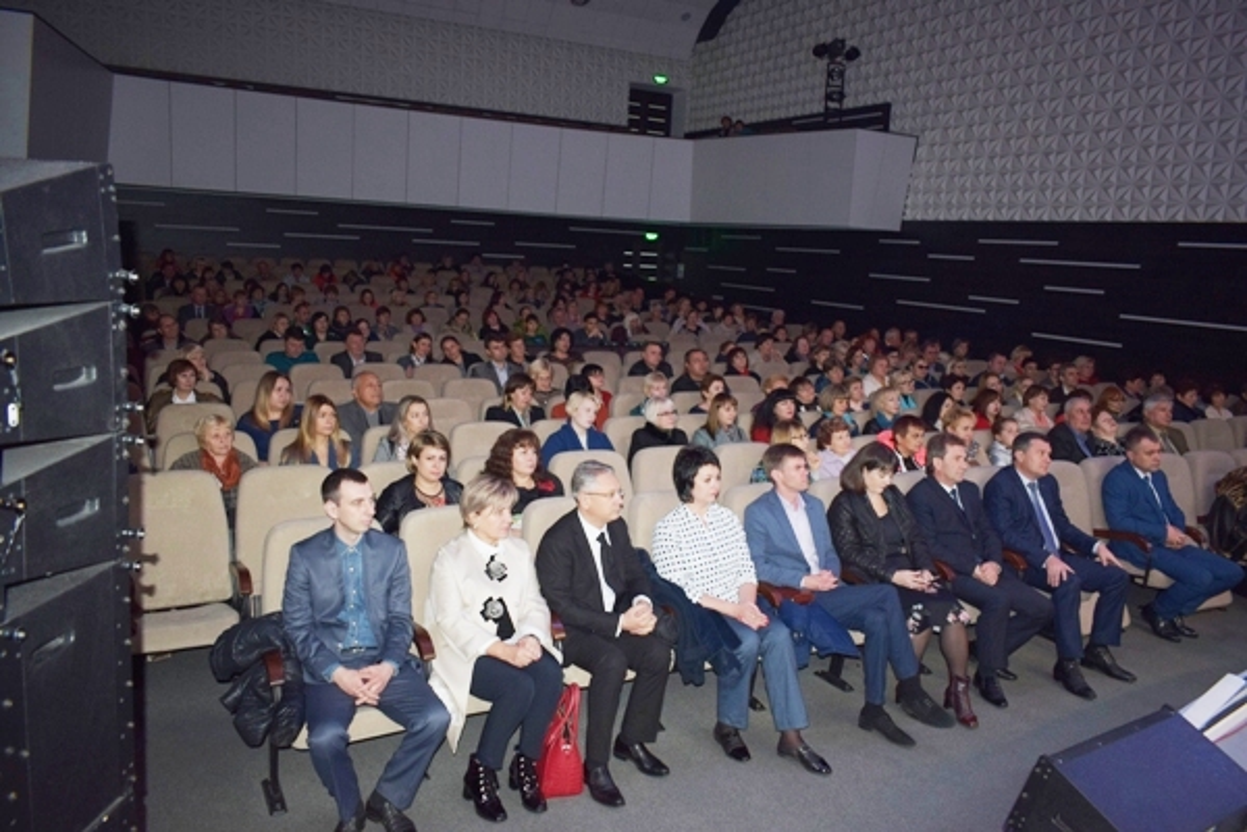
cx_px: 624
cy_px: 416
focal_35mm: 27
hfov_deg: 67.4
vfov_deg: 47.9
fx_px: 935
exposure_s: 1/30
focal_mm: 18
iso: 800
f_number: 3.5
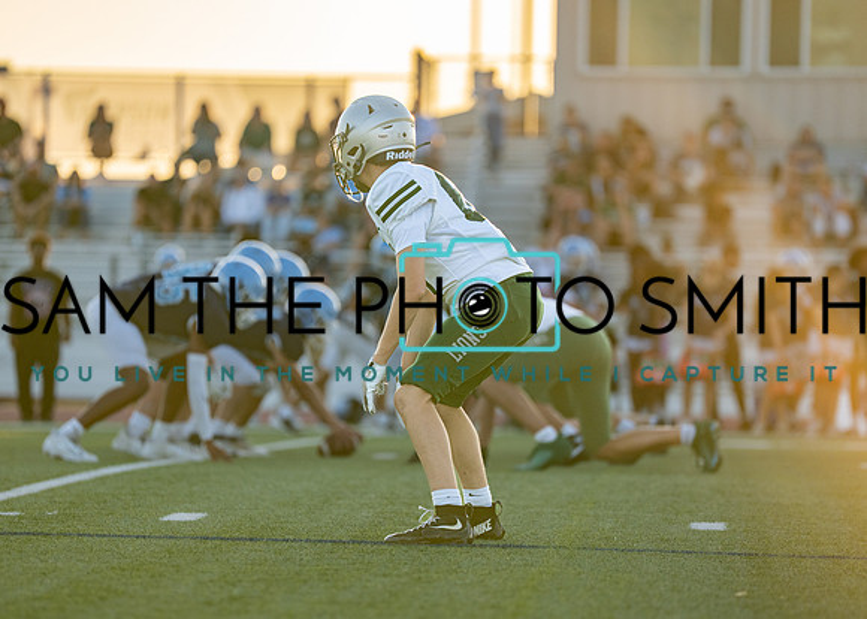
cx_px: 417
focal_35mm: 244
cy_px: 316
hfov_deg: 8.2
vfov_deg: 5.9
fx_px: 6015
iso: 500
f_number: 2.8
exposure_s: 1/2500
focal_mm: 200
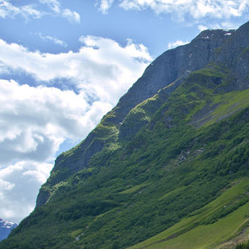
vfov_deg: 27.1
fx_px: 513
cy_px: 176
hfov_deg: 24.0
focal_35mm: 63
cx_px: 323
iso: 200
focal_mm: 18
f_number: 7.1
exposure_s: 1/640
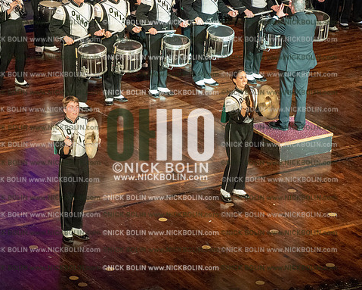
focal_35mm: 193
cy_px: 145
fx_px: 2067
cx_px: 160
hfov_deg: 10.0
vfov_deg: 8.0
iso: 8000
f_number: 5.6
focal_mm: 170
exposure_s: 1/320
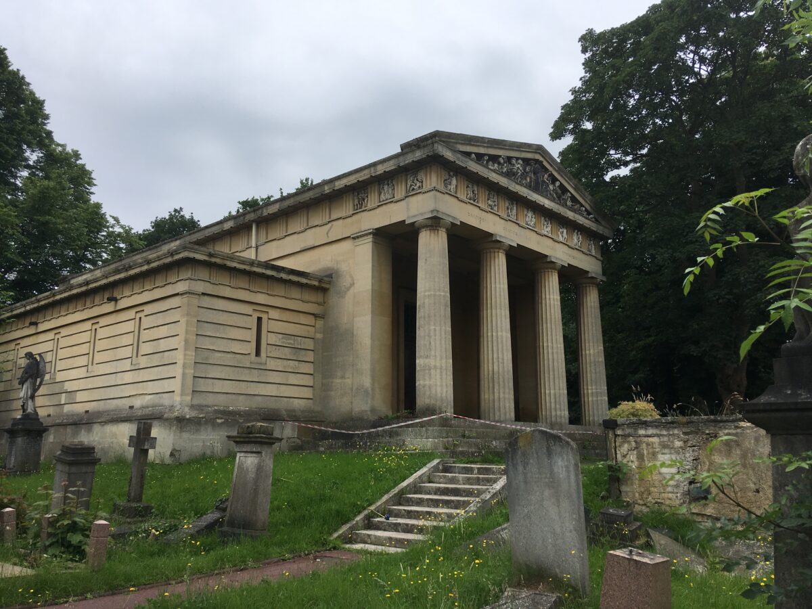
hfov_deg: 61.7
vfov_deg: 48.2
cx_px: 406
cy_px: 304
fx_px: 680
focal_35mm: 29
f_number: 2.2
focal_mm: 4.15
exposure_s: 1/1166
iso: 25
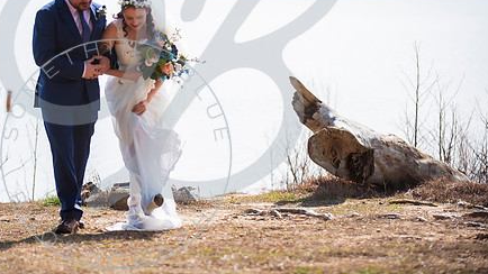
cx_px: 172
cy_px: 60
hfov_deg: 13.9
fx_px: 1992
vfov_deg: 7.9
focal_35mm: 154
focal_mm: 110
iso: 100
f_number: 2.8
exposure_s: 1/800
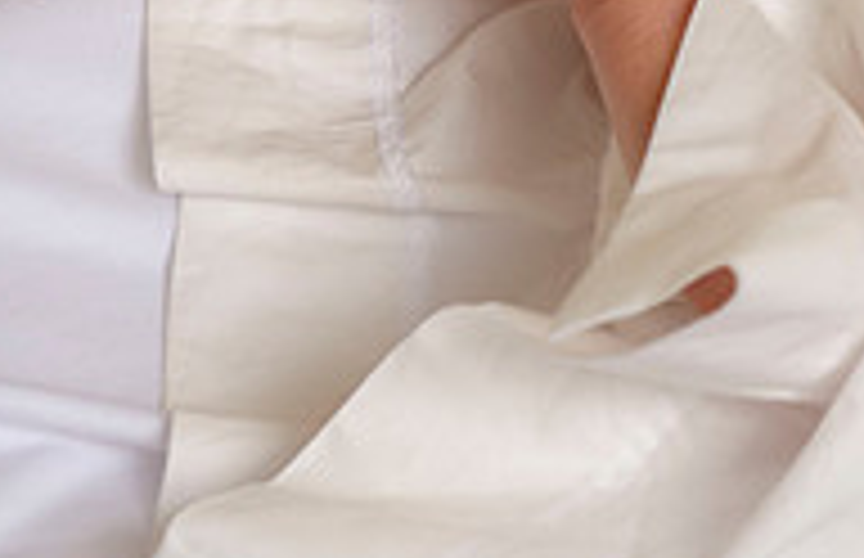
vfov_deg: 3.1
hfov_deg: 4.8
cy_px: 154
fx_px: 10150
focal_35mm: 427
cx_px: 1248
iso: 125
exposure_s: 1/160
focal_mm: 130
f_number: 5.6
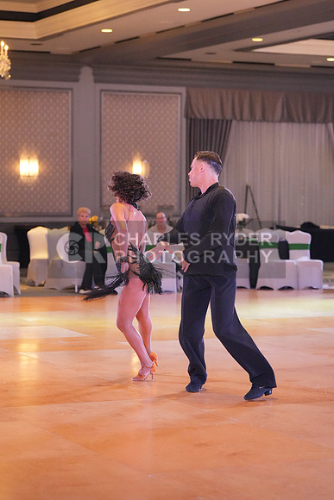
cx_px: 167
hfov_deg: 14.0
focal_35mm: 98
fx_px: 1363
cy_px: 250
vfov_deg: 20.8
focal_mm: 98
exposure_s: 1/500
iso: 8000
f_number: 3.5
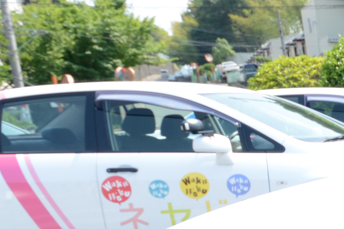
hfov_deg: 17.3
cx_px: 742
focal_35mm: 68
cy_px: 228
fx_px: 650
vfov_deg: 19.5
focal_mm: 13
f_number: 8
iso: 320
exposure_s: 1/250
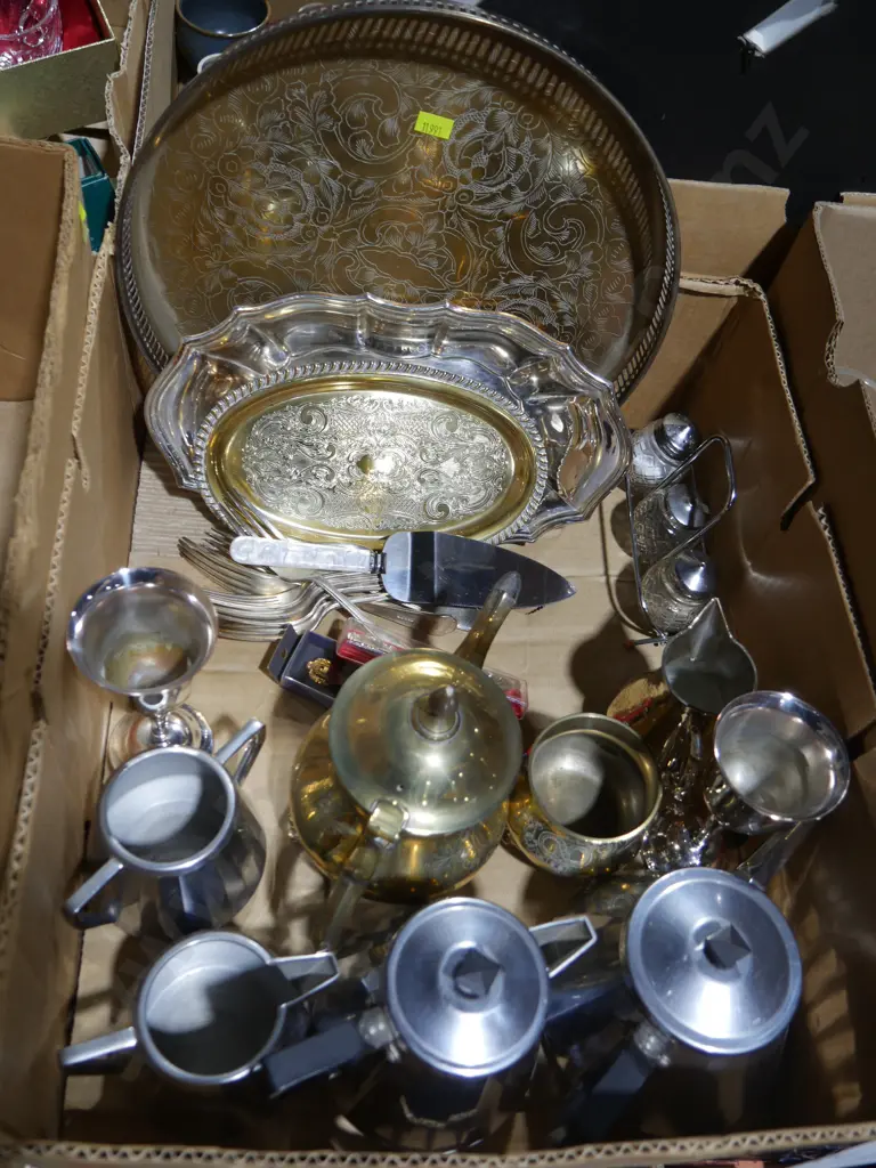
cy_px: 584
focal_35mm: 30
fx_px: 1012
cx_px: 438
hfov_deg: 46.8
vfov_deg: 60.0
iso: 200
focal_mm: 15
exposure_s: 1/60
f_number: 3.6
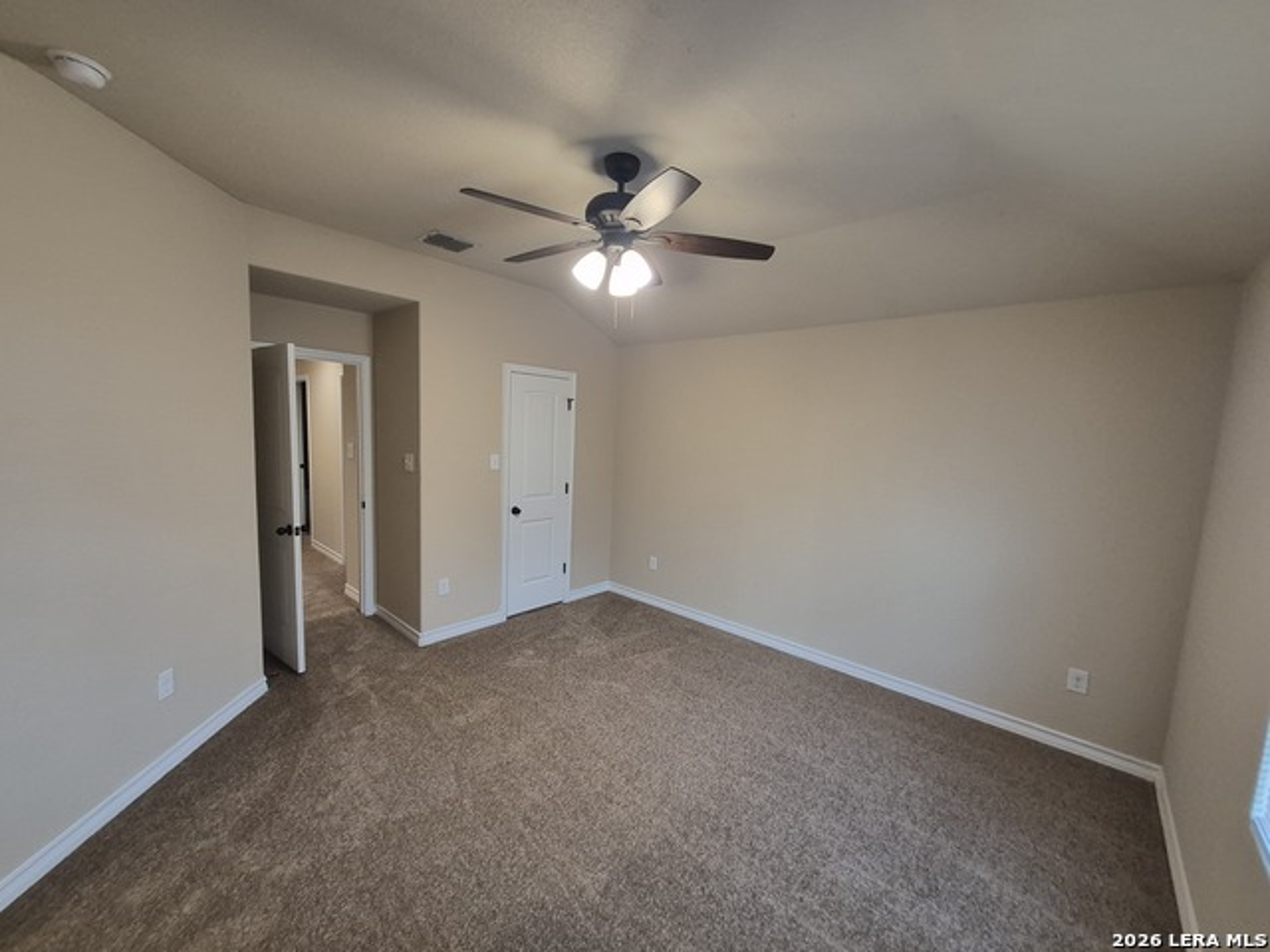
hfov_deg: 106.2
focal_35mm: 13
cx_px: 635
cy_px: 476
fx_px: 477
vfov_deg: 89.9
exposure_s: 1/60
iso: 400
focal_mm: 1.74
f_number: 2.2
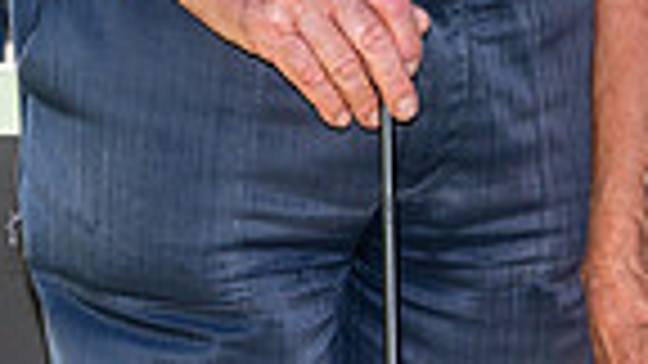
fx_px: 7629
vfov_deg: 2.7
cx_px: 777
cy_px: -529
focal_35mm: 444
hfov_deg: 4.8
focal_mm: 90
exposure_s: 1/200
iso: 200
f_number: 11
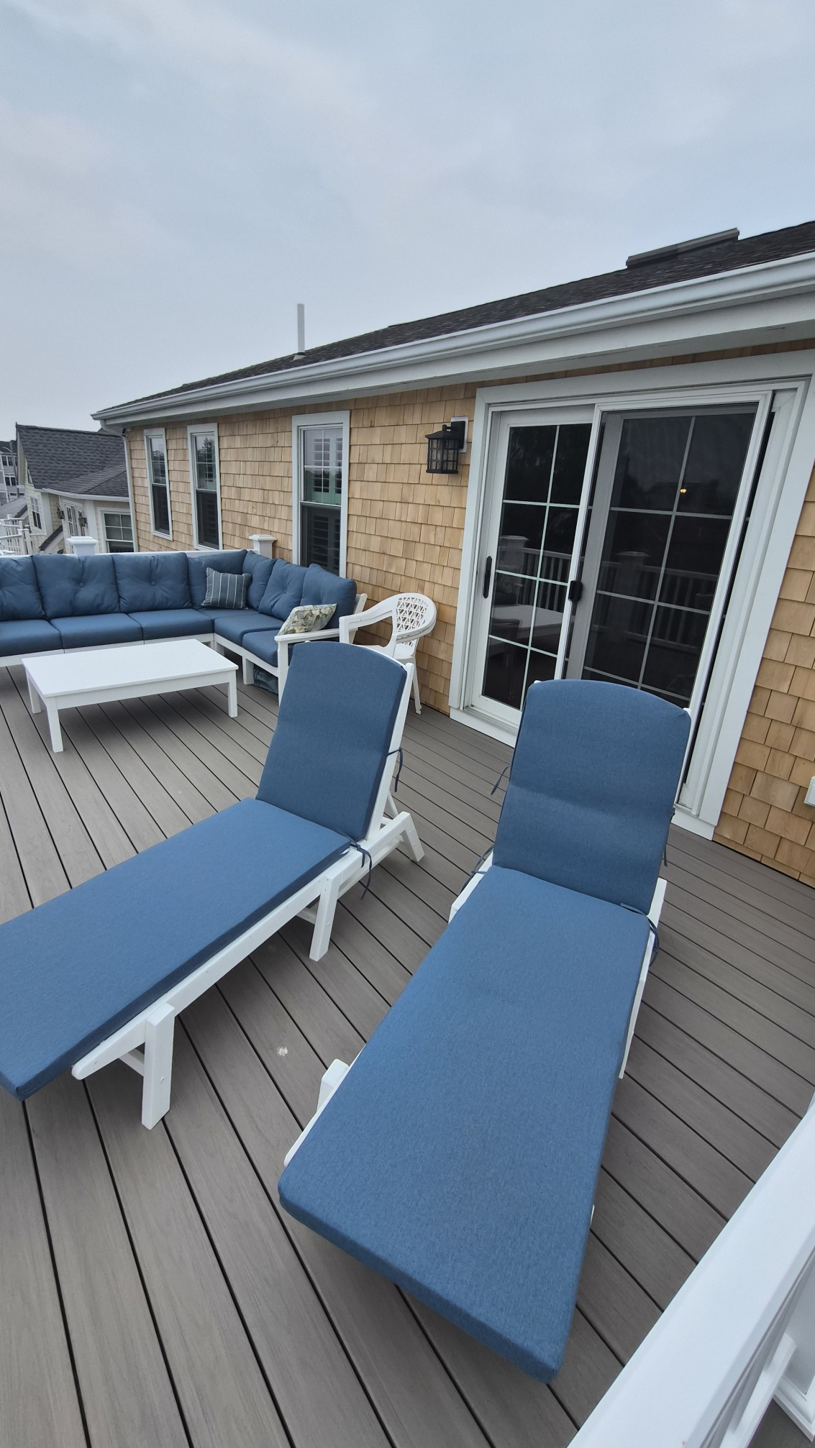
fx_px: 576
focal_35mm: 15
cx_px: 398
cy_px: 696
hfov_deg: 70.5
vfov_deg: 102.9
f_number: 2.2
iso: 25
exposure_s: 1/1224
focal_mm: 1.7
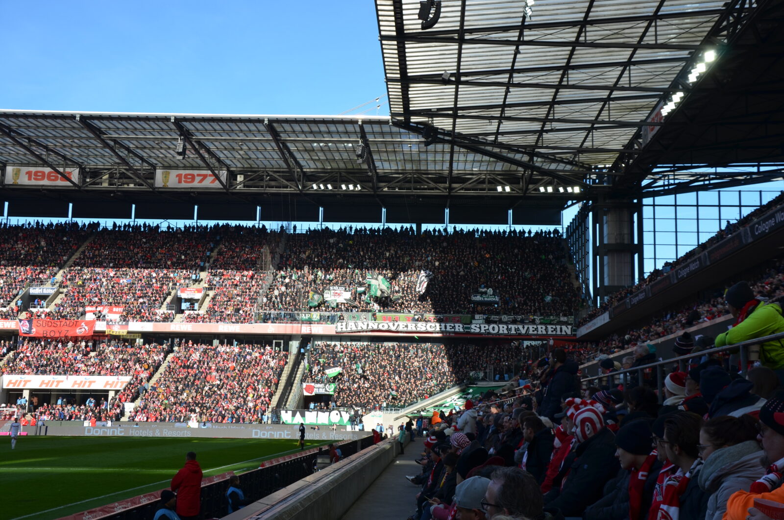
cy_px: 260
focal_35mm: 45
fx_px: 978
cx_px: 392
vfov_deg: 29.7
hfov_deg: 43.7
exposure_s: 1/250
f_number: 8
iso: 180
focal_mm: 30
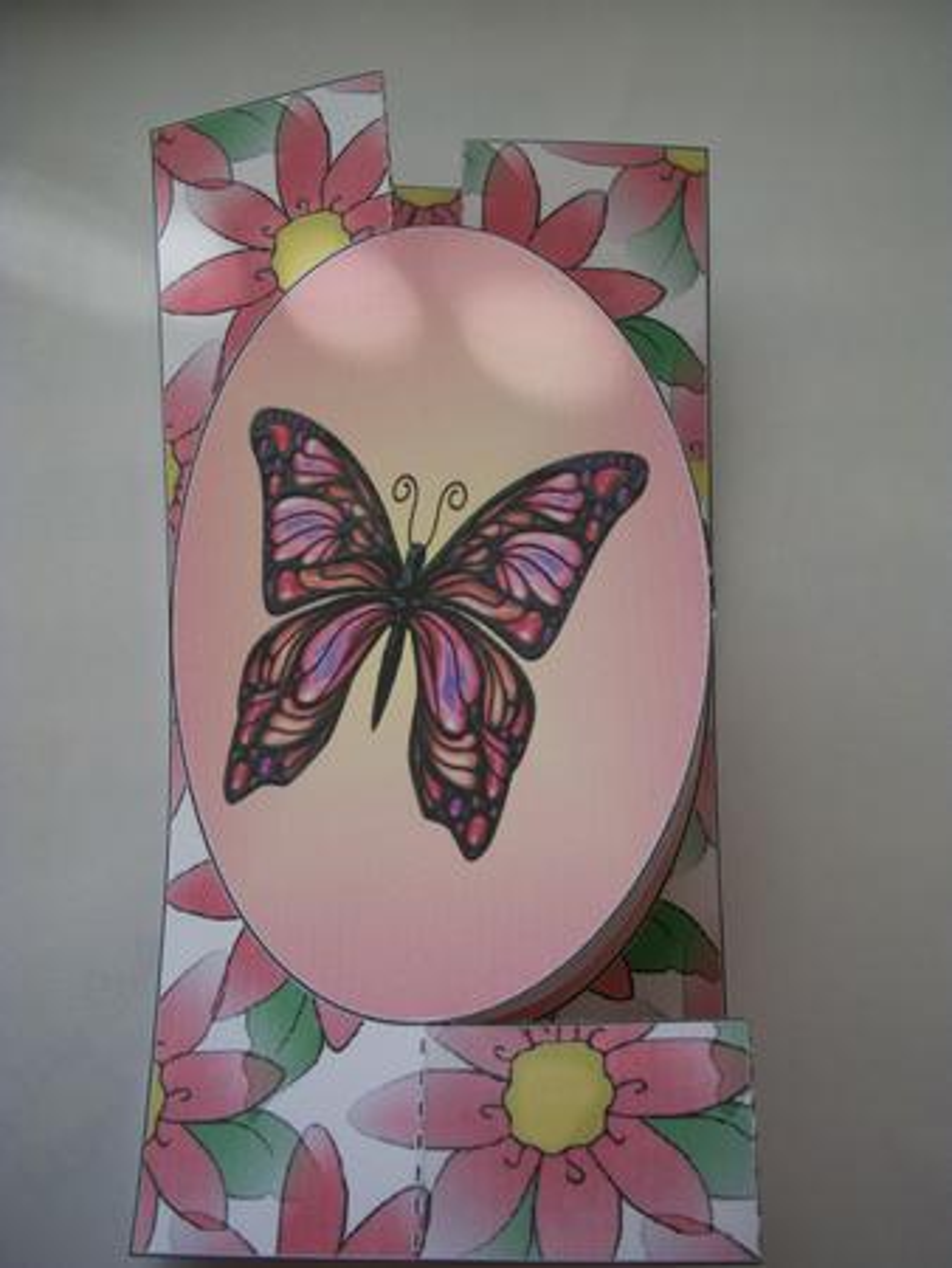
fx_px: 1282
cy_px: 634
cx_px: 476
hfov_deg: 40.7
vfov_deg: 52.6
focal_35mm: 35
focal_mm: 6.3
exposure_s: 1/125
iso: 80
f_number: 3.1
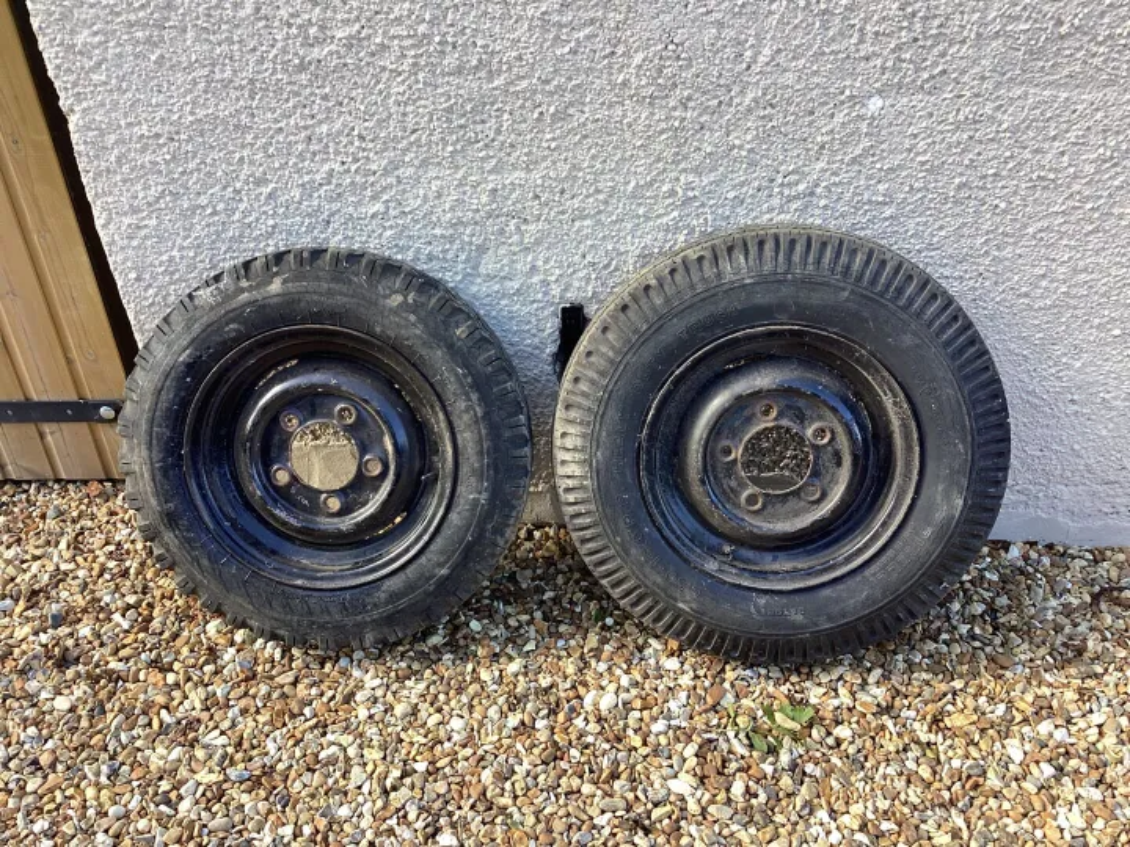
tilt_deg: -35.1
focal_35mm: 31
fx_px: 1012
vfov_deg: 45.4
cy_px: 424
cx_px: 565
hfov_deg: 58.4
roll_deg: +0.5
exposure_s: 1/120
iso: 25
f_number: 2.4
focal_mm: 3.3
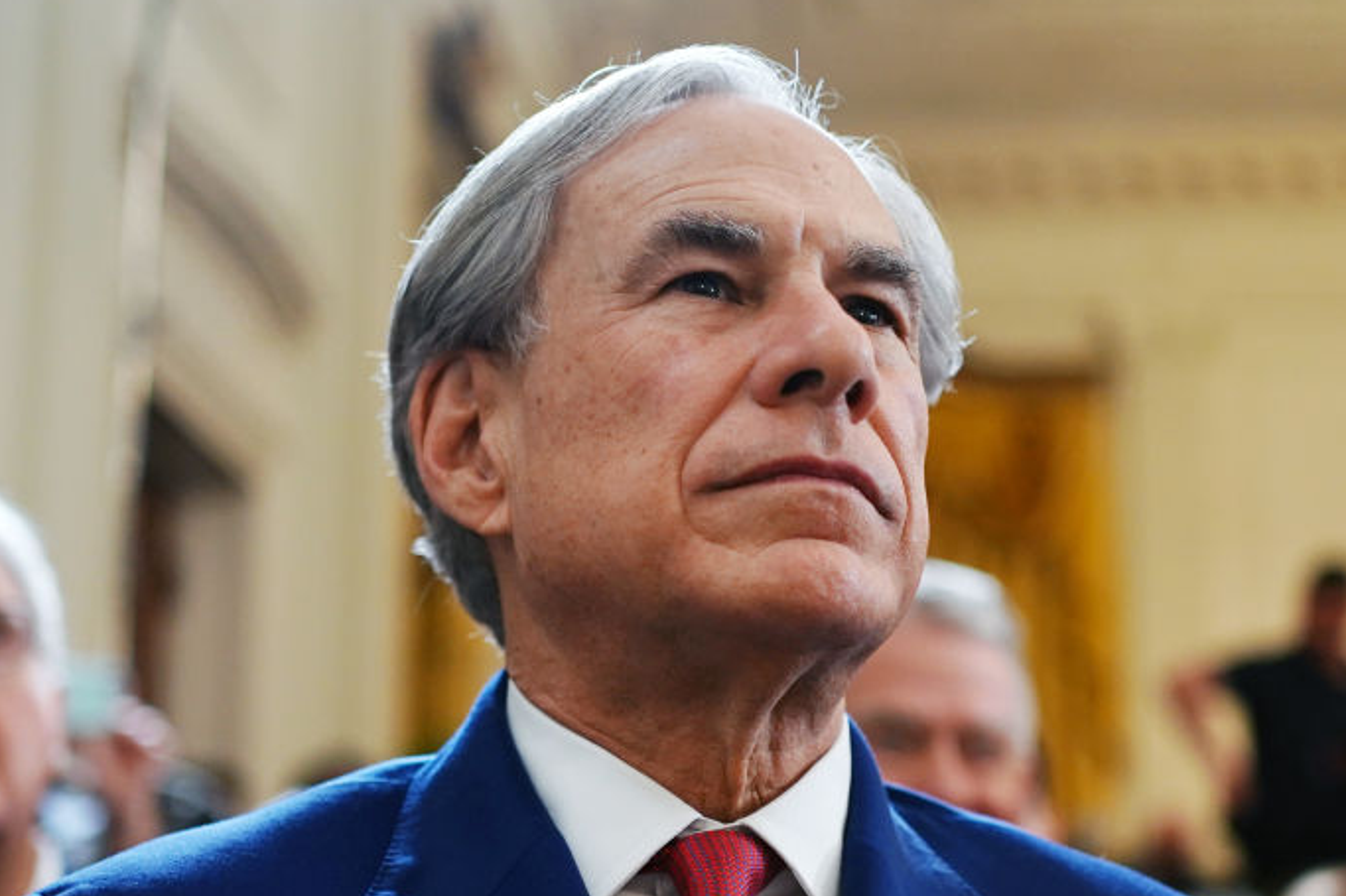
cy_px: 566
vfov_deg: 17.5
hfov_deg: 26.0
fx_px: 2915
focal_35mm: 78
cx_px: 721
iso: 1000
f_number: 1.8
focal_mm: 35
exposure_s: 1/320
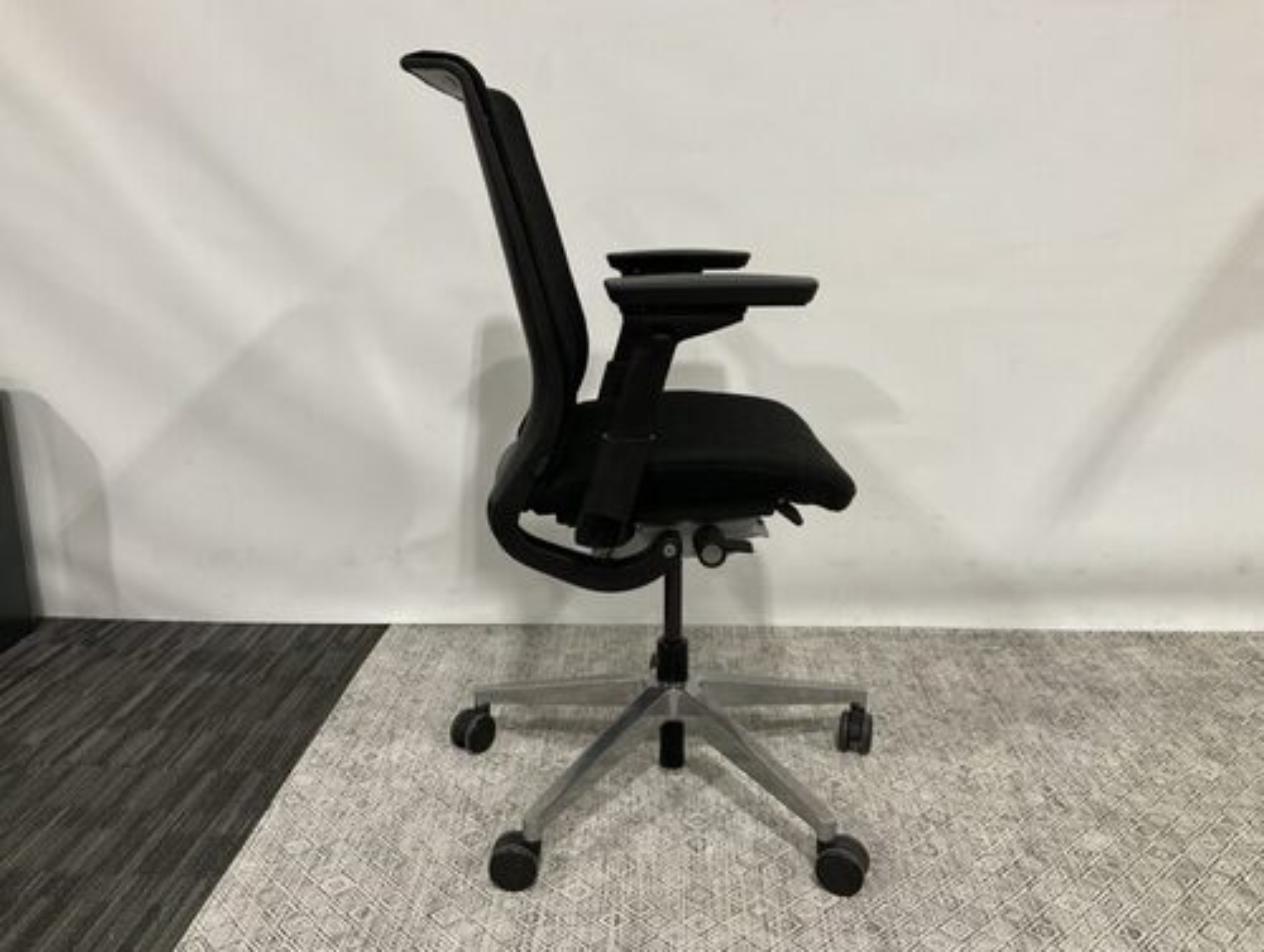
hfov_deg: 61.6
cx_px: 632
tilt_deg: -14.5
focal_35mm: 29
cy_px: 476
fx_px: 1061
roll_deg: -0.3
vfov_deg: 48.4
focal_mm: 3
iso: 100
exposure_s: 1/50
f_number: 1.8
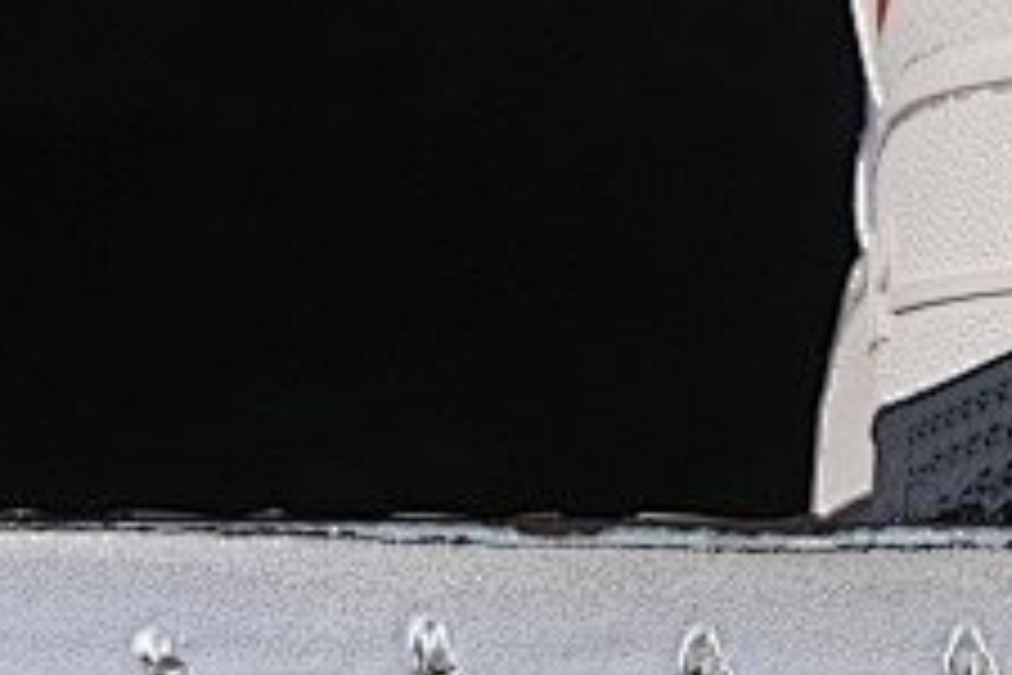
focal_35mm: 360
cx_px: 1750
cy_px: -482
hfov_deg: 5.6
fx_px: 10119
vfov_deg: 3.8
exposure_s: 1/80
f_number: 8
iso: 160
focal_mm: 50
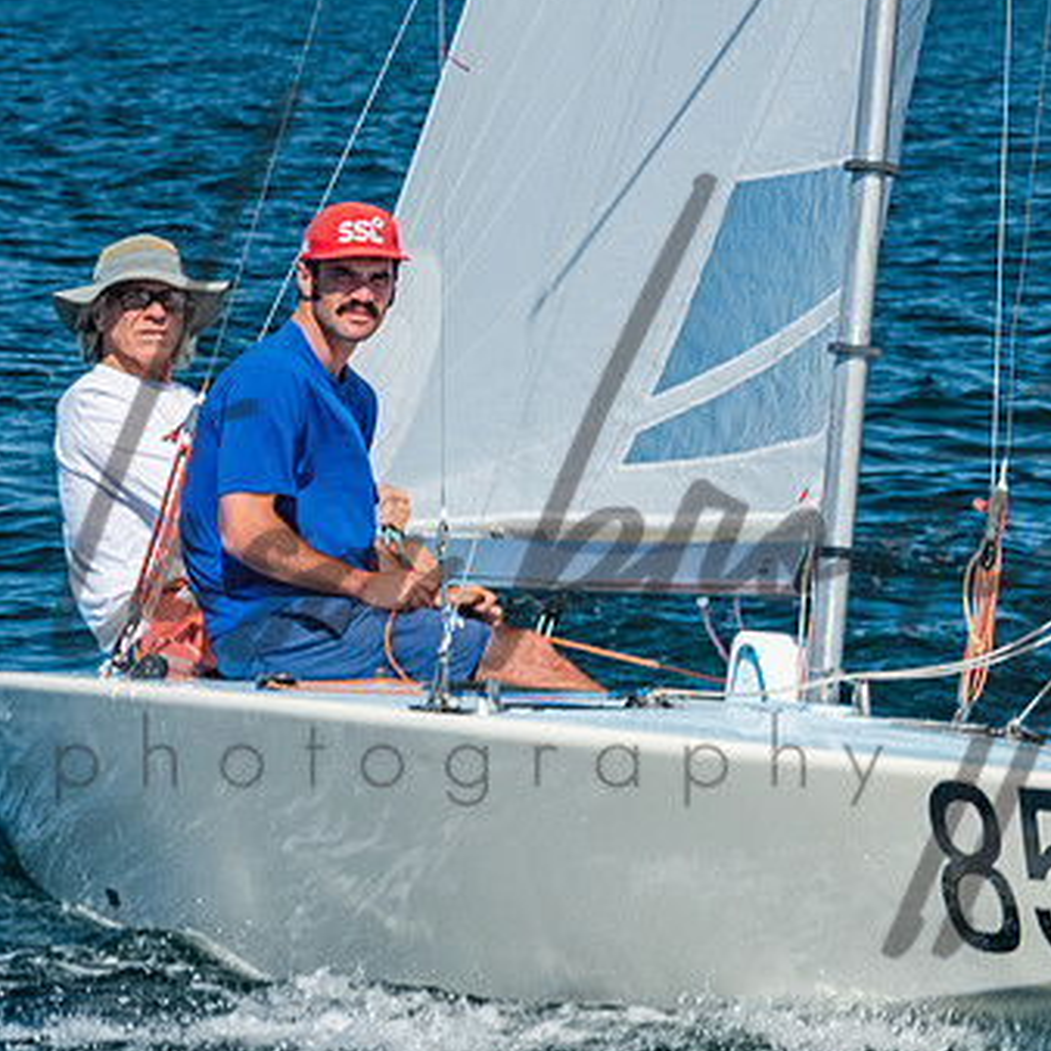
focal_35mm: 356
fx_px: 12229
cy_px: 50
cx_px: 938
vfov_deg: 4.9
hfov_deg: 4.9
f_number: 10
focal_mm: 130
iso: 400
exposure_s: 1/500
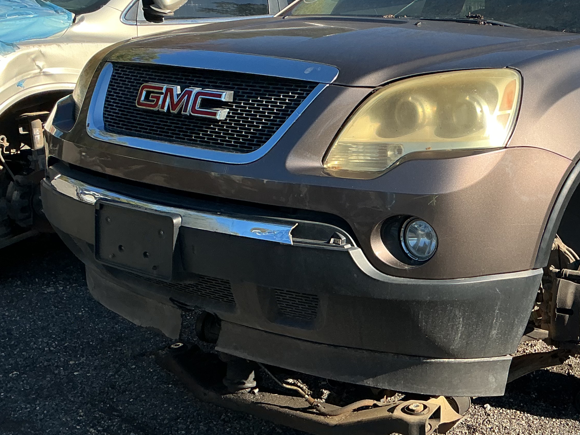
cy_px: 128
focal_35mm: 52
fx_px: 871
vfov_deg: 27.8
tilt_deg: -10.0
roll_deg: -0.1
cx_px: 440
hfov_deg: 35.9
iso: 25
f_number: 1.8
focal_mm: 3
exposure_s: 1/804
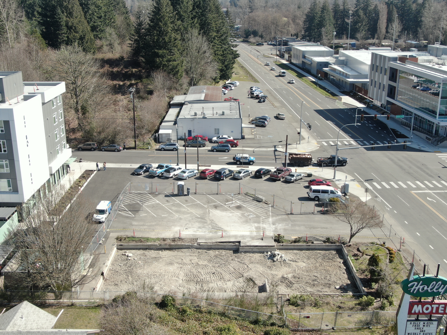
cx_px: 224
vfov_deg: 36.0
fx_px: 517
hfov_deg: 46.8
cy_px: 168
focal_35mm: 40
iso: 100
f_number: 3.5
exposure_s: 1/160
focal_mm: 6.92
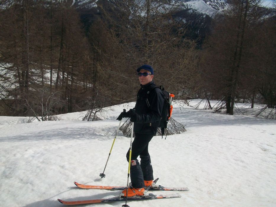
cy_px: 104
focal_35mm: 34
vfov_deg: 41.8
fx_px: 271
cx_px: 138
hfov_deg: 54.0
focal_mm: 5.7
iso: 80
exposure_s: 1/1250
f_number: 5.5
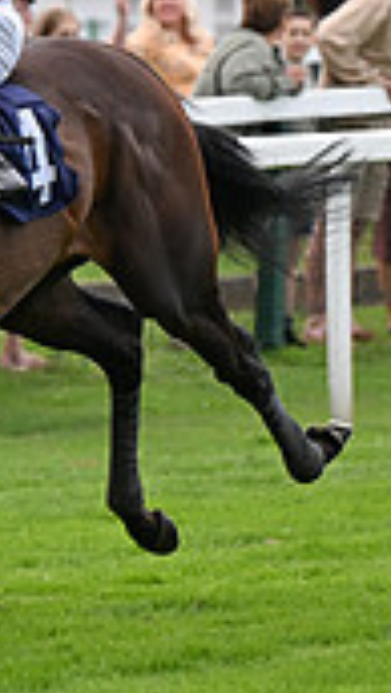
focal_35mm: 599
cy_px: 195
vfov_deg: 3.6
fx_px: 11019
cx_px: -661
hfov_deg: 2.0
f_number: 5
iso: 500
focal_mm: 170
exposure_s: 1/1250
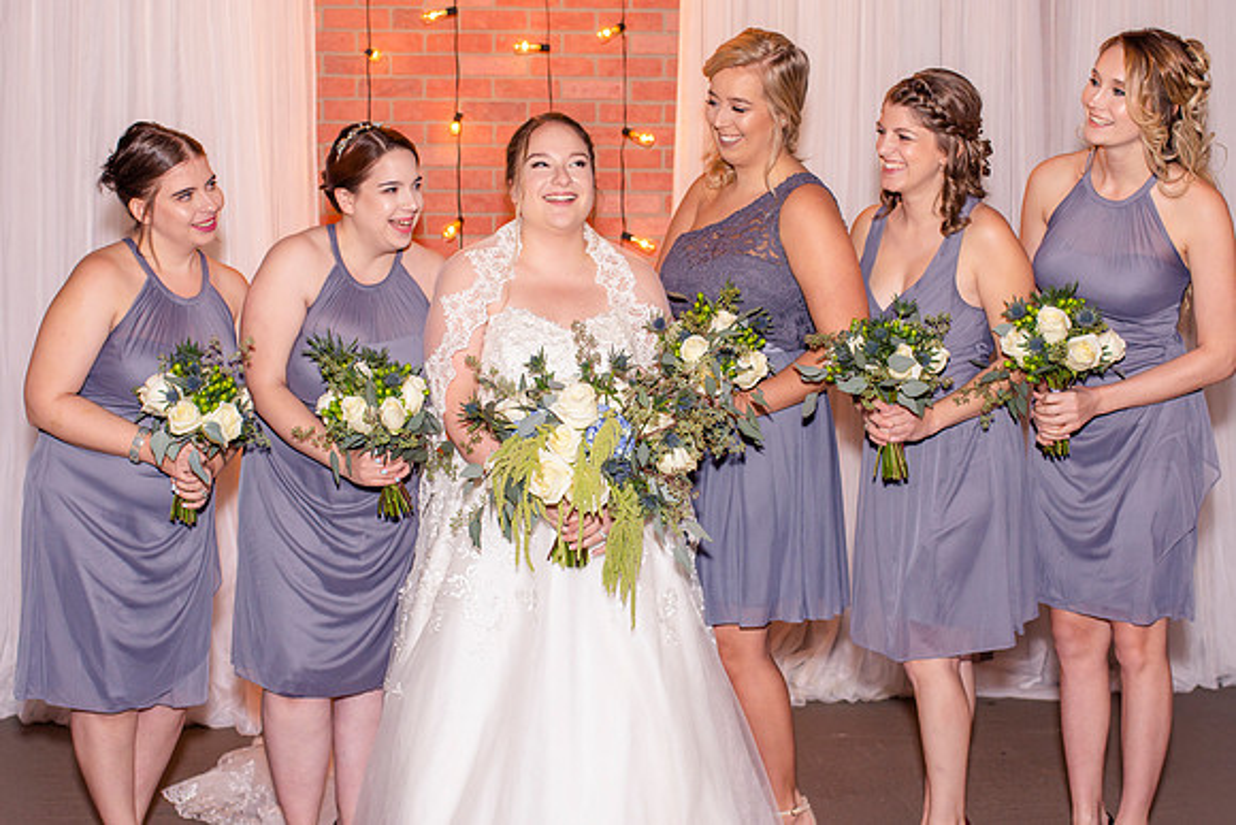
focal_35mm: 52
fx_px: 1803
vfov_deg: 25.8
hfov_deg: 37.8
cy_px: 412
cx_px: 618
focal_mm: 35
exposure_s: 1/200
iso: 250
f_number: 2.8
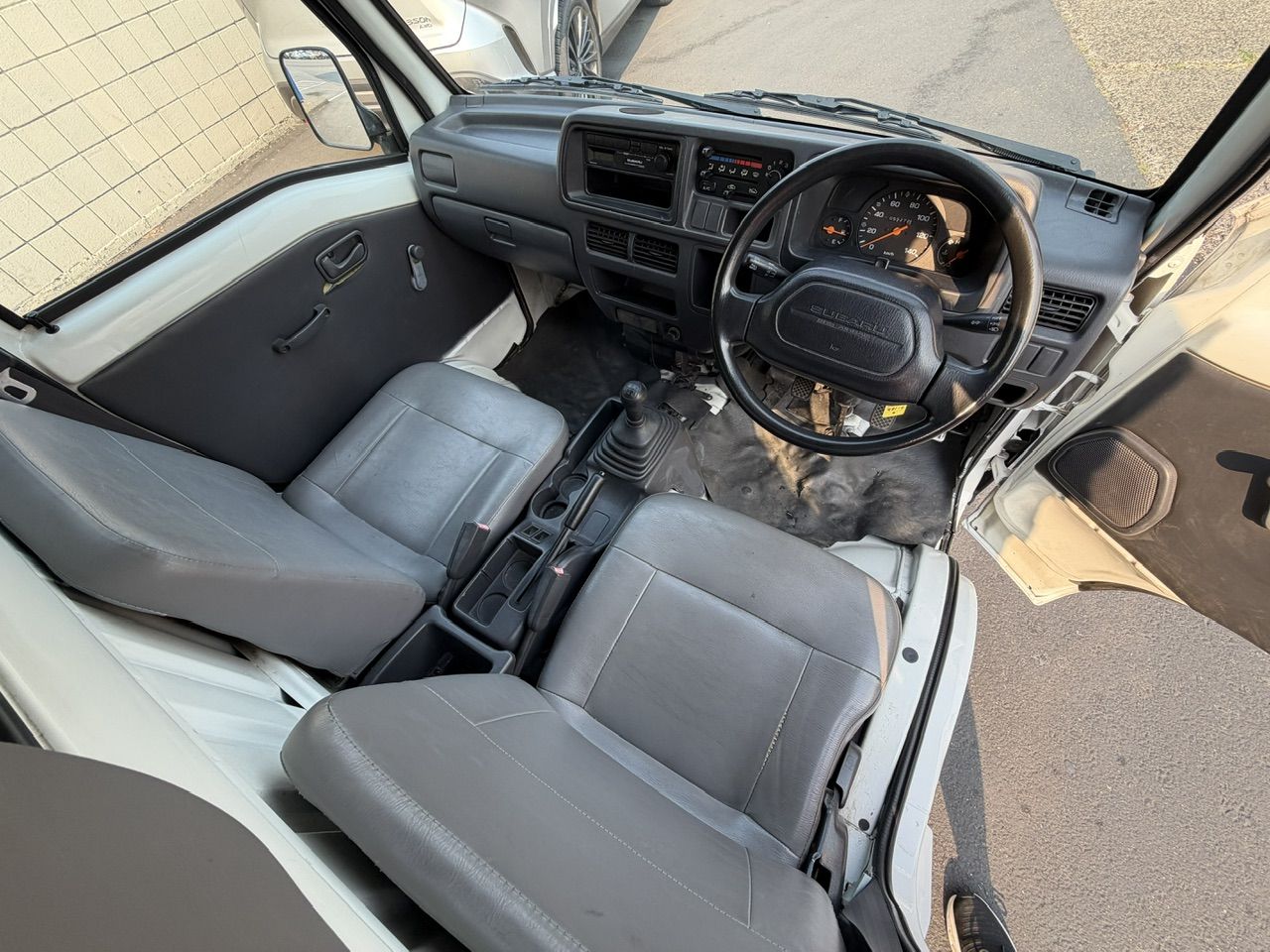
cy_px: 476
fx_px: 514
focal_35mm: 14
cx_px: 635
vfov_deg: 85.7
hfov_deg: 102.1
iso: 50
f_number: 2.2
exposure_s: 1/121
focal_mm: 2.22
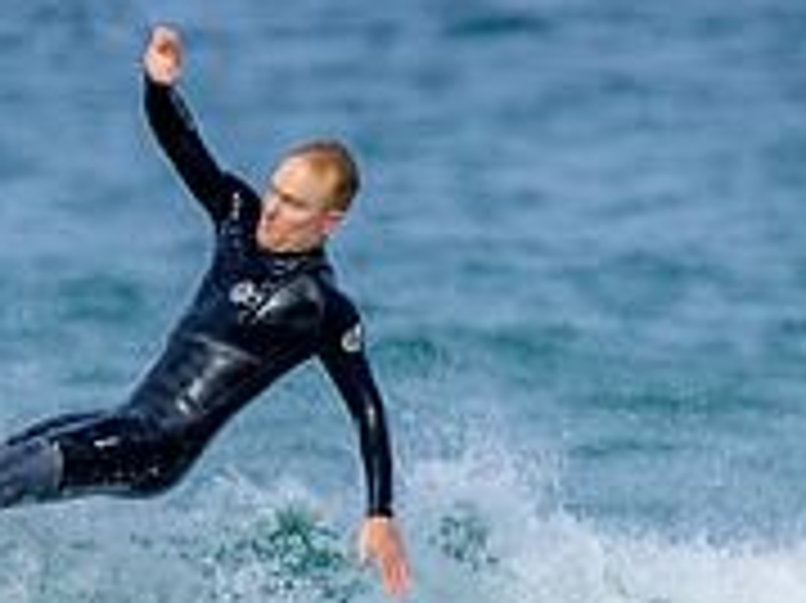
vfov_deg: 0.4
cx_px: -14
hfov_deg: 0.6
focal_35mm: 3438
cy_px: 575
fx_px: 79997
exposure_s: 1/2000
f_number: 6.3
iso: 220
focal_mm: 800
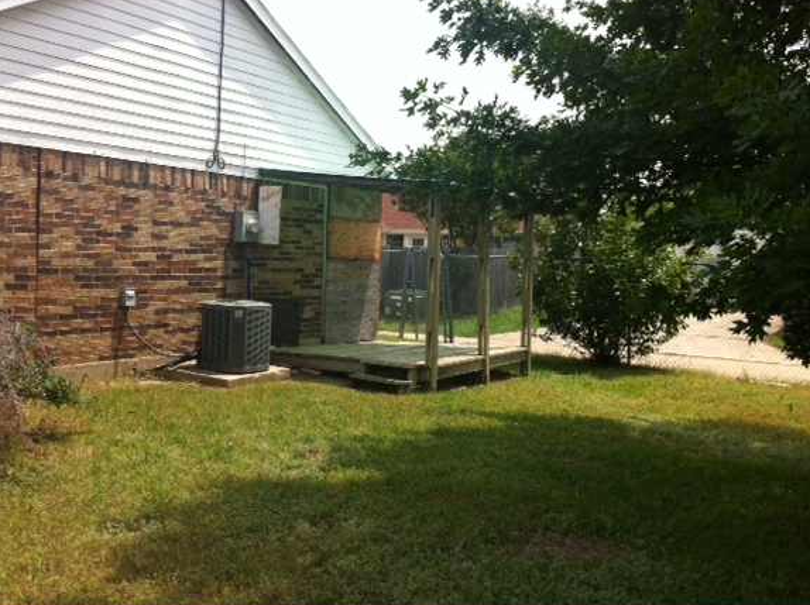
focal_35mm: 39
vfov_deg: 36.7
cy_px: 276
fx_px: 911
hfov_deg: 47.8
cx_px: 360
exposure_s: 1/990
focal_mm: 3.85
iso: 80
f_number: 2.8
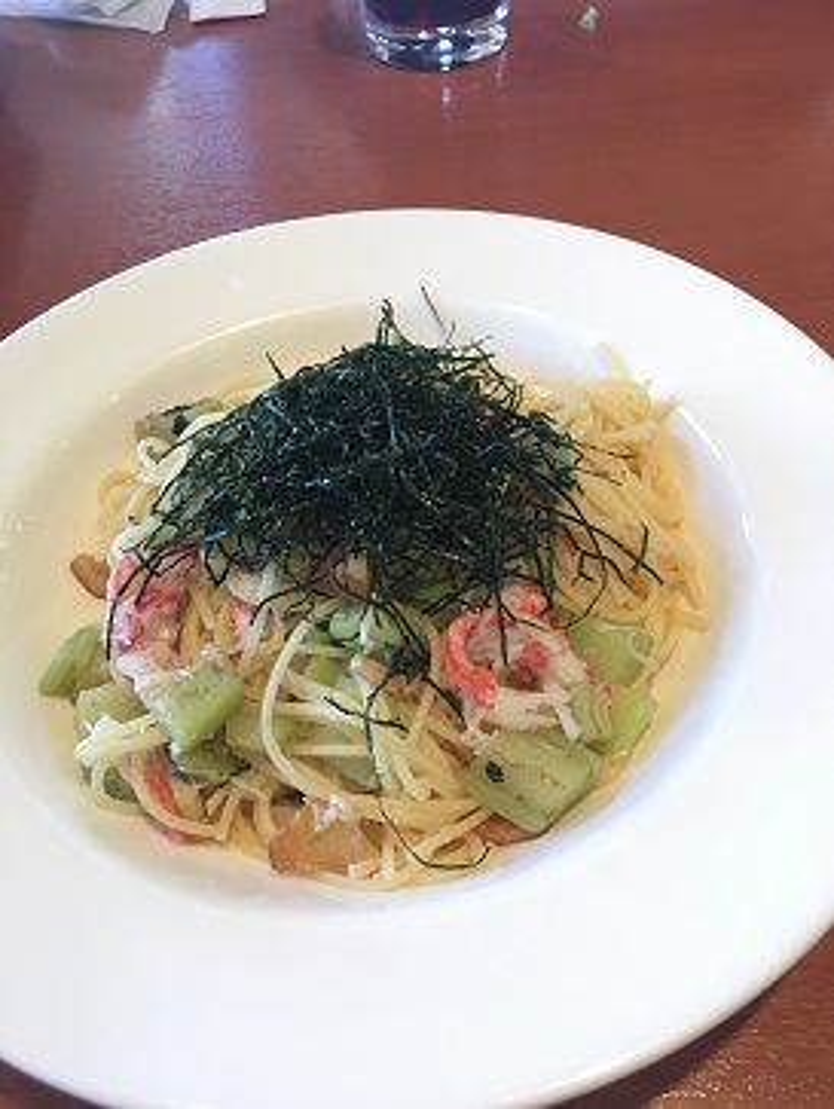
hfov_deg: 48.3
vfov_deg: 61.6
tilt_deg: -52.1
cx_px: 417
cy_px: 554
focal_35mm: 29
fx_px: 930
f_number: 2.2
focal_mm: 4.15
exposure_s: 1/30
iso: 100
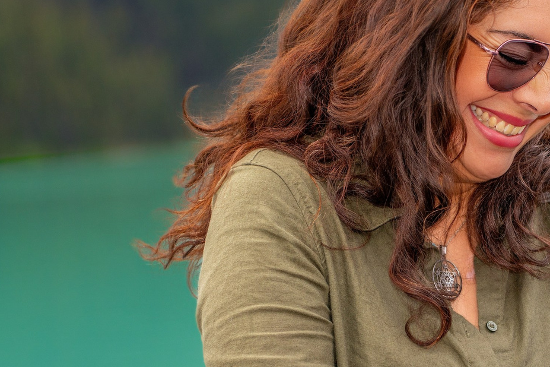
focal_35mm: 196
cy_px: 268
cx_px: 473
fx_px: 2994
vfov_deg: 7.0
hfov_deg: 10.5
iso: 160
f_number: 3.2
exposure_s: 1/400
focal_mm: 71
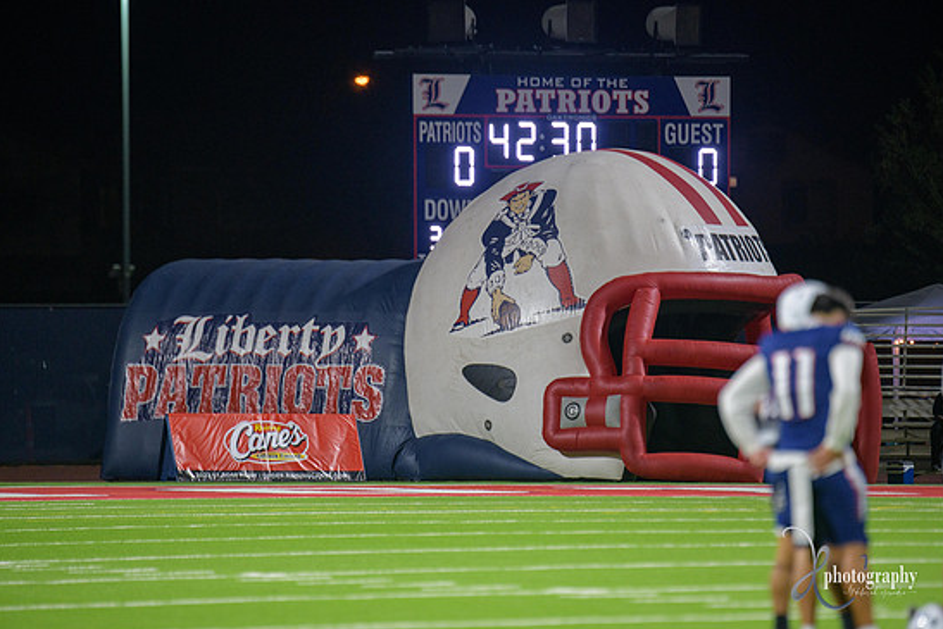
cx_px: 467
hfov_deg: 6.5
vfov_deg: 4.3
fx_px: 8332
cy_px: 320
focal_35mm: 318
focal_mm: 300
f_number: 2.8
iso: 1250
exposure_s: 1/250
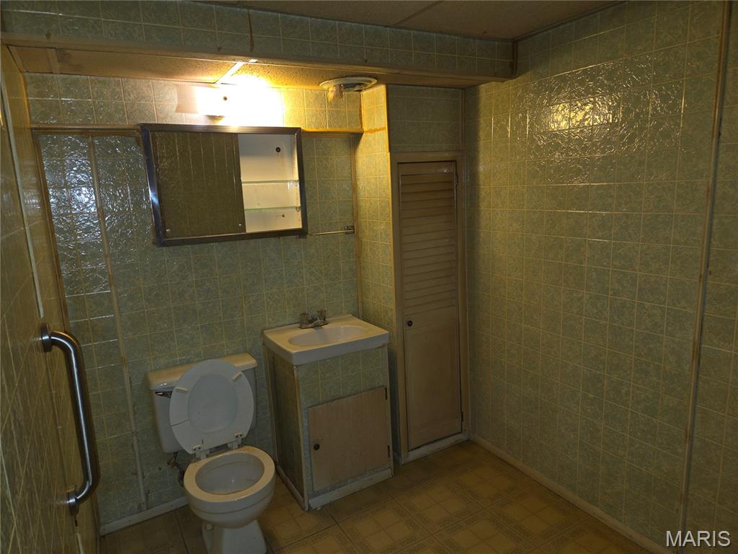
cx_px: 369
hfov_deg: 73.9
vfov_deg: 58.9
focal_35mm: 23
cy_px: 277
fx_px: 490
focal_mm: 5.4
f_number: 1.8
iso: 100
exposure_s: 1/40
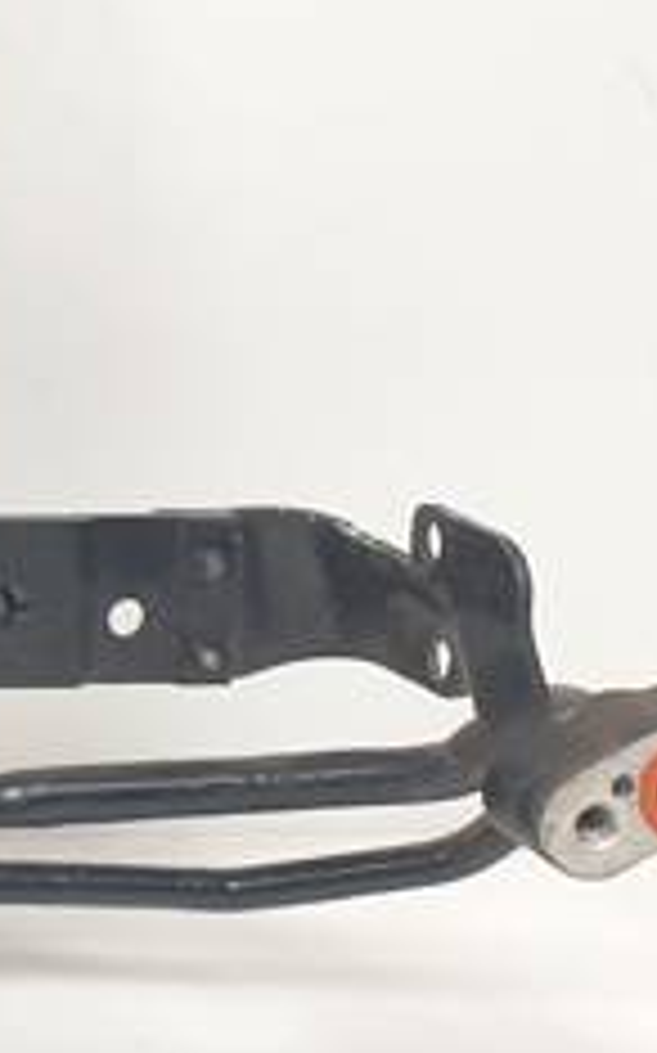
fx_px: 3241
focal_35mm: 113
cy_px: 18
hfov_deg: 9.3
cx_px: -1269
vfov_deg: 18.0
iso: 50
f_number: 2.4
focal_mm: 4.3
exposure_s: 1/166
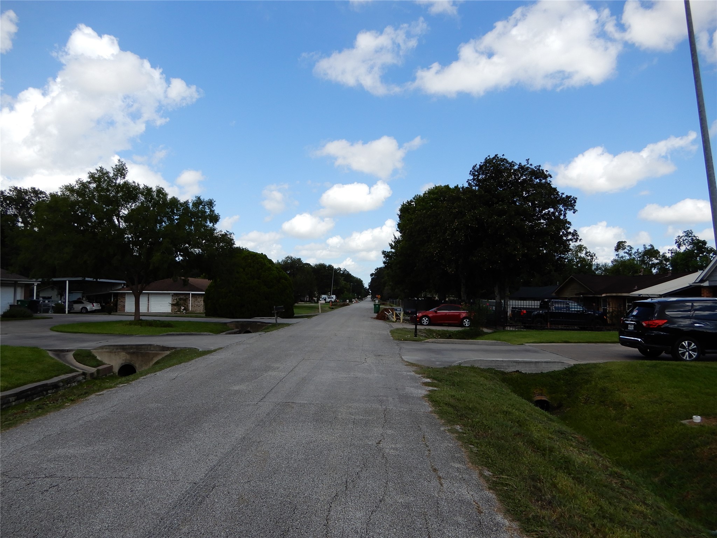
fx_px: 497
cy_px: 269
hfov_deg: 71.6
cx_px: 358
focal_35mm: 24
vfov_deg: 56.8
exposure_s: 1/800
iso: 80
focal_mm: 4.3
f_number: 3.4
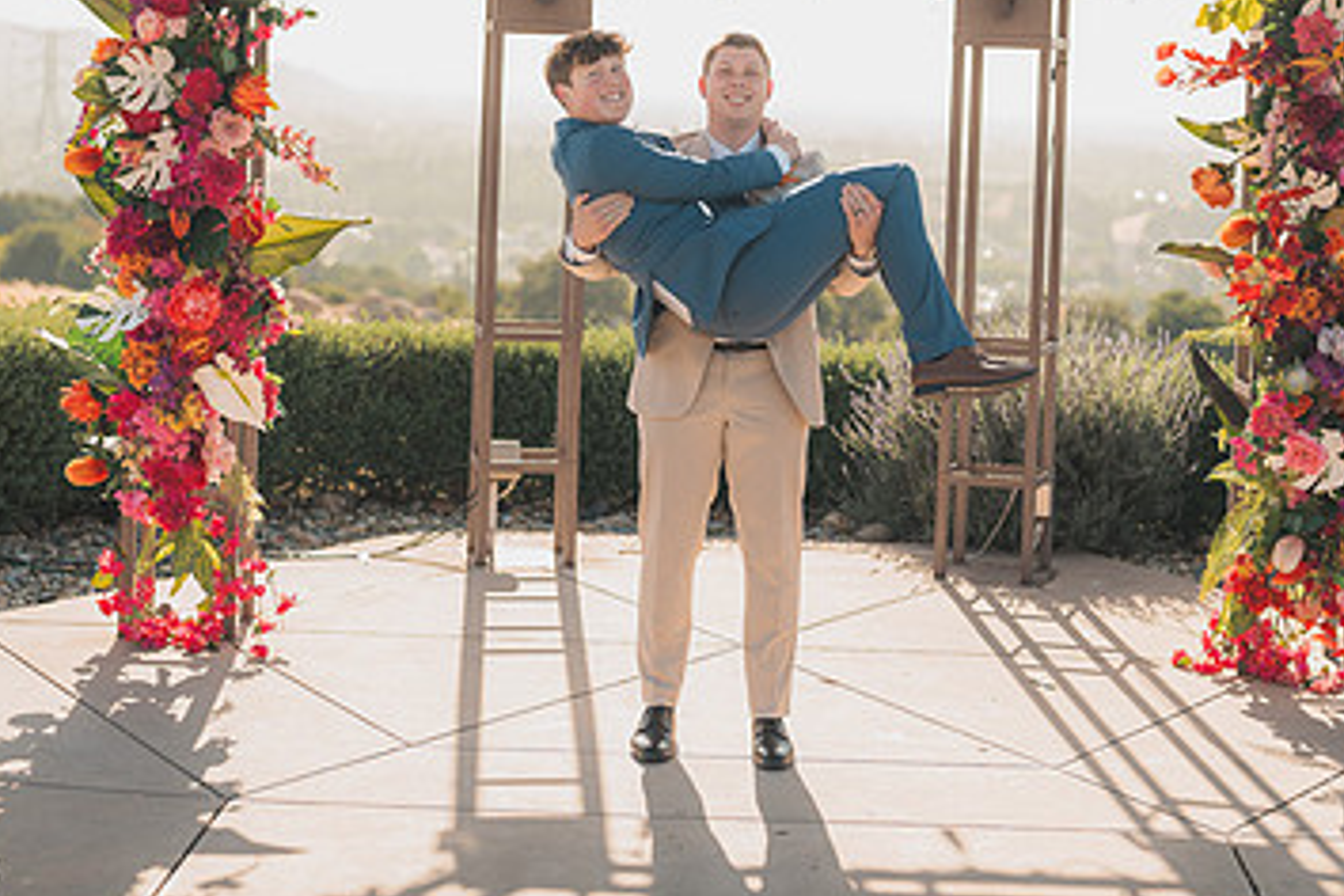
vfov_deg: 16.6
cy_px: 222
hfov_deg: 24.7
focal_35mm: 82
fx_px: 3061
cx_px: 778
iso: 50
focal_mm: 50
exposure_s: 1/1000
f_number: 2
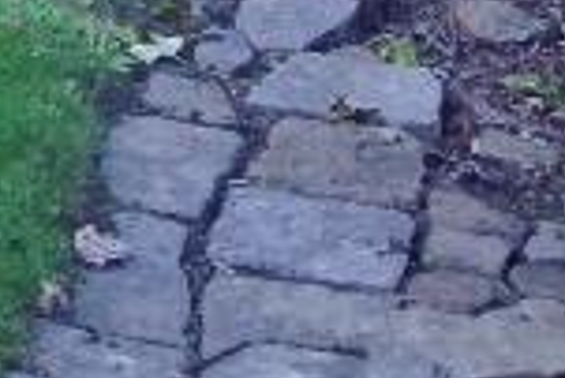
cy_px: -988
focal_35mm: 233
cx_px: -722
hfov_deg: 8.2
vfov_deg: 5.4
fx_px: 3660
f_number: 2.4
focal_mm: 4.12
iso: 100
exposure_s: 1/120
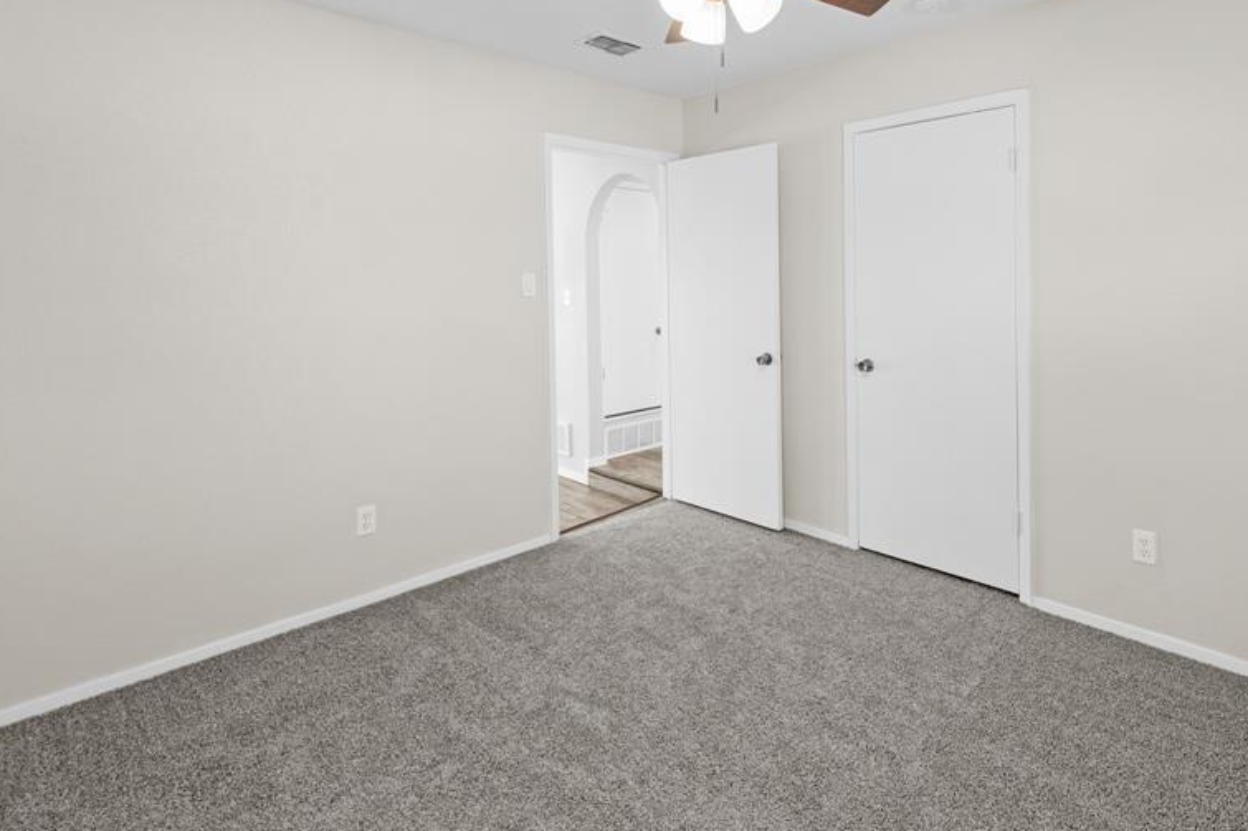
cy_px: 285
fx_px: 658
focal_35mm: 19
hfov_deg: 86.1
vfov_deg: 63.1
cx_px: 732
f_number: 8
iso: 1250
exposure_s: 1/13
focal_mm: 14
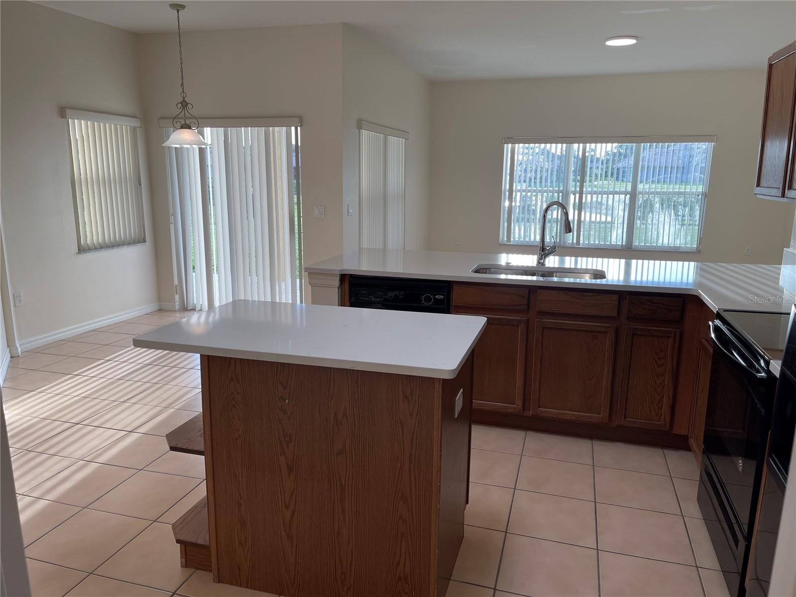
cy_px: 298
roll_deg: -0.9
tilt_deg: -11.1
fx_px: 598
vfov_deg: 53.1
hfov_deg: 67.3
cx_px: 398
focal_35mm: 26
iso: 40
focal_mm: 5.1
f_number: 1.6
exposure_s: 1/120
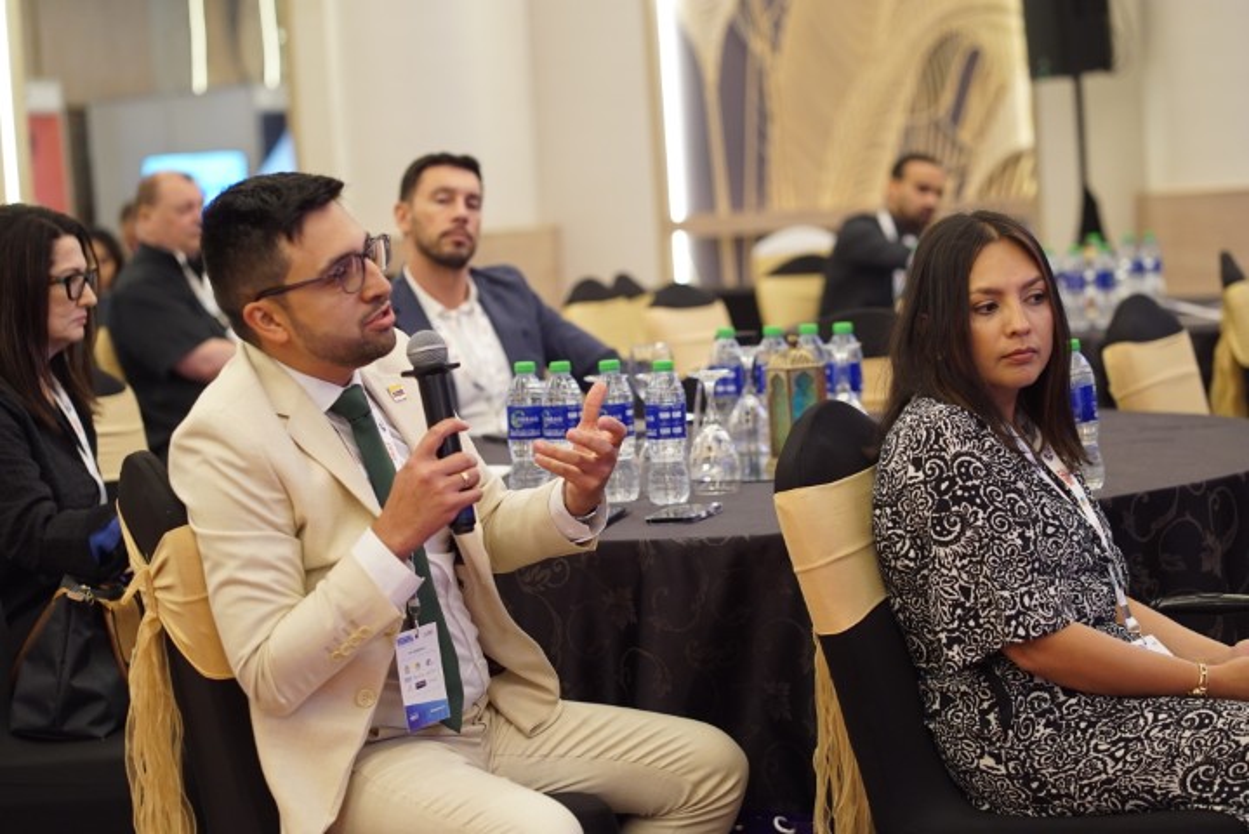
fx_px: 2950
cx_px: 624
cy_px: 417
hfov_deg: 23.9
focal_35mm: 85
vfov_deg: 16.1
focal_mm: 85
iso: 1600
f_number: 3.2
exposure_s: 1/160
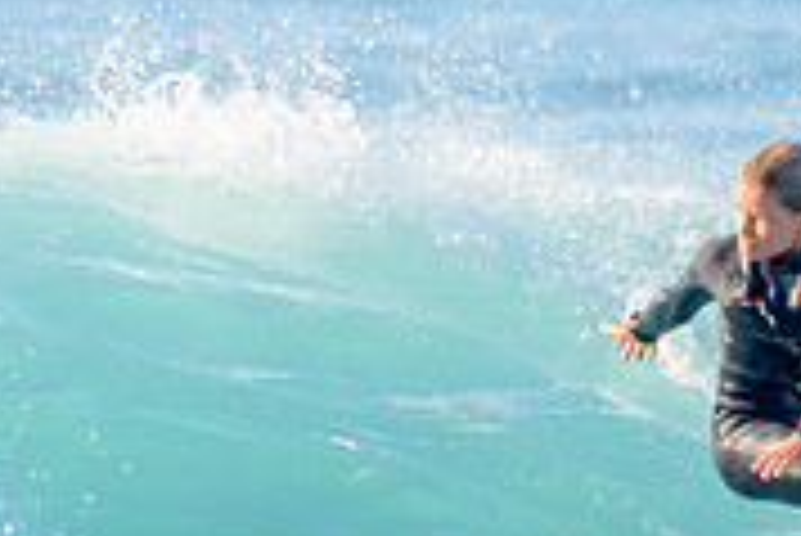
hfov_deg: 1.0
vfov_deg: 0.7
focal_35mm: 1993
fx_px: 44379
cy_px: 530
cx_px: 724
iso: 560
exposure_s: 1/2000
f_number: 5.6
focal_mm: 500
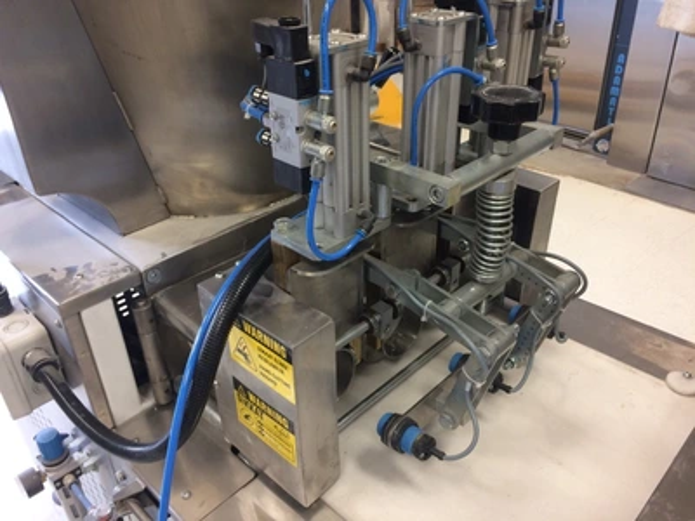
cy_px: 260
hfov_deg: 61.7
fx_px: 582
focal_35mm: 29
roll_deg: +1.9
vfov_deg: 48.2
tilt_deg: -31.5
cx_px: 348
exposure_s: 1/30
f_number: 2.2
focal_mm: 4.15
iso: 64
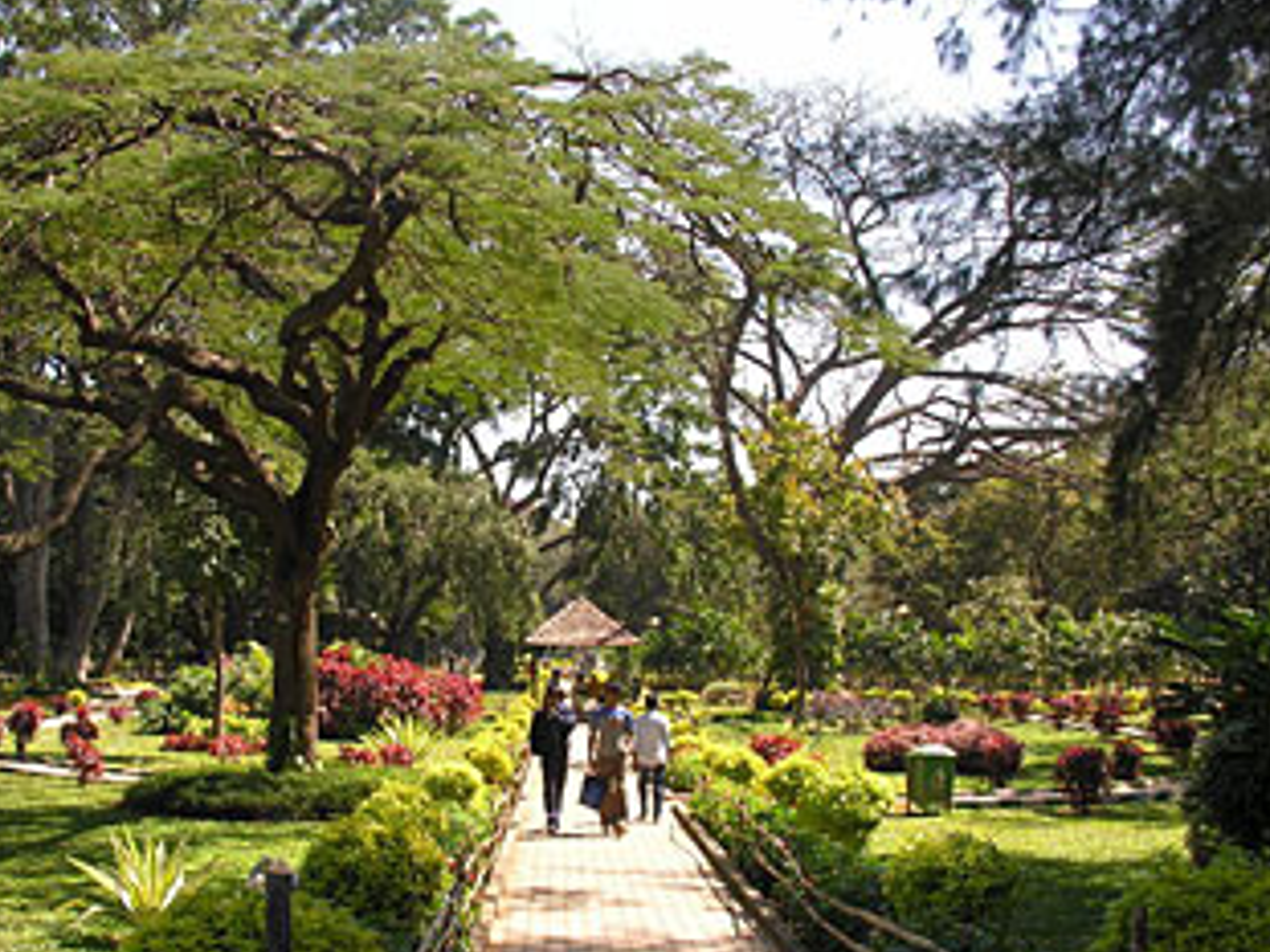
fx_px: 1650
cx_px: 502
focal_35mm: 45
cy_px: 572
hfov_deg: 41.9
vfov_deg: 32.1
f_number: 5
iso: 50
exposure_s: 1/114
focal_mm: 8.9
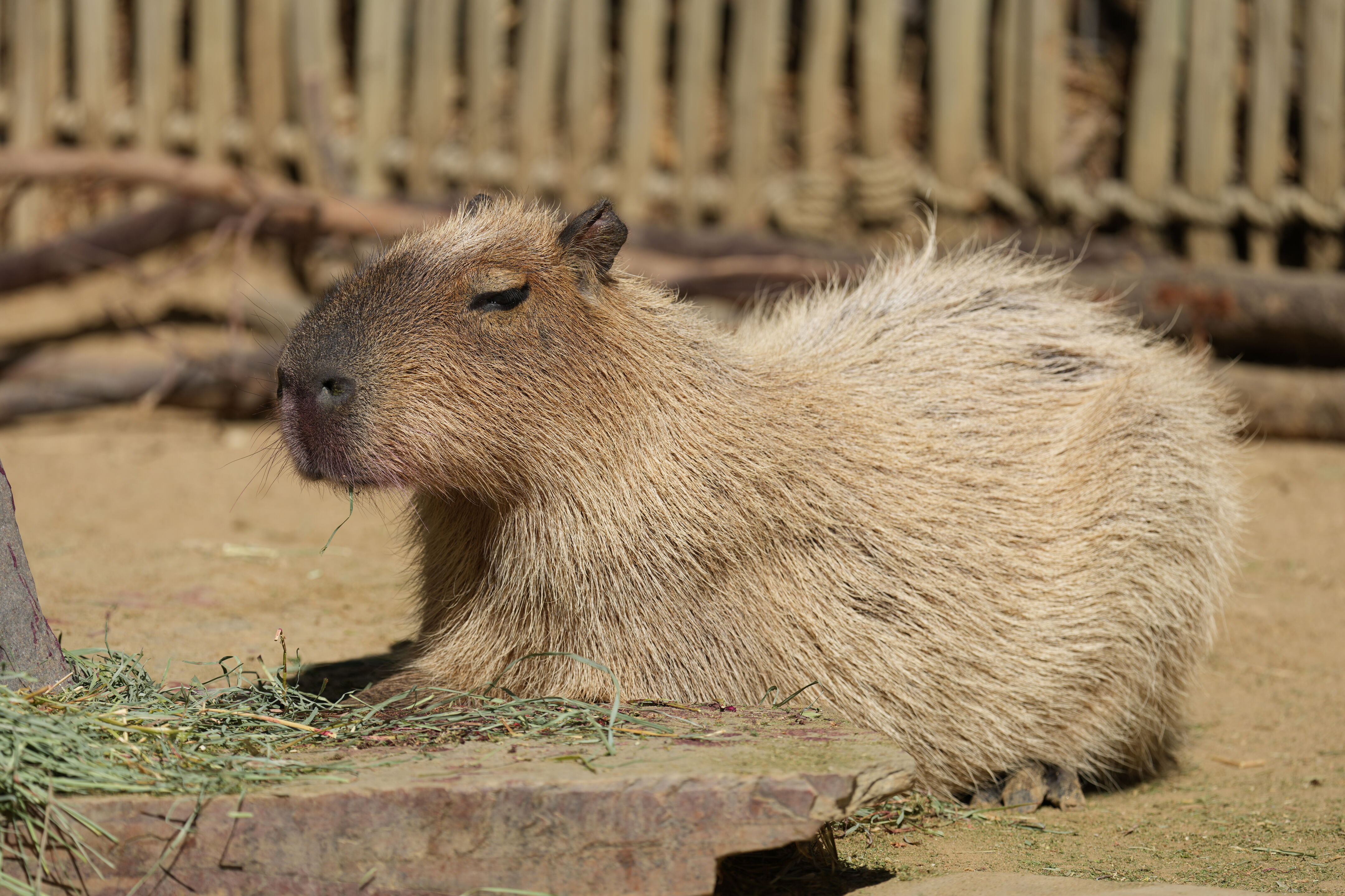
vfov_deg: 3.4
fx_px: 14943
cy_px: 448
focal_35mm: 400
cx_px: 672
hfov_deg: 5.2
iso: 100
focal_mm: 400
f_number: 5
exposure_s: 1/1000
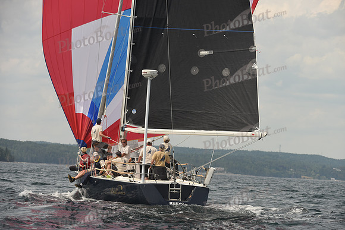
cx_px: 172
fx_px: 1917
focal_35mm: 200
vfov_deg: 6.9
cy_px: 115
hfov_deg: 10.3
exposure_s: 1/1000
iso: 250
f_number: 6.3
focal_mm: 200
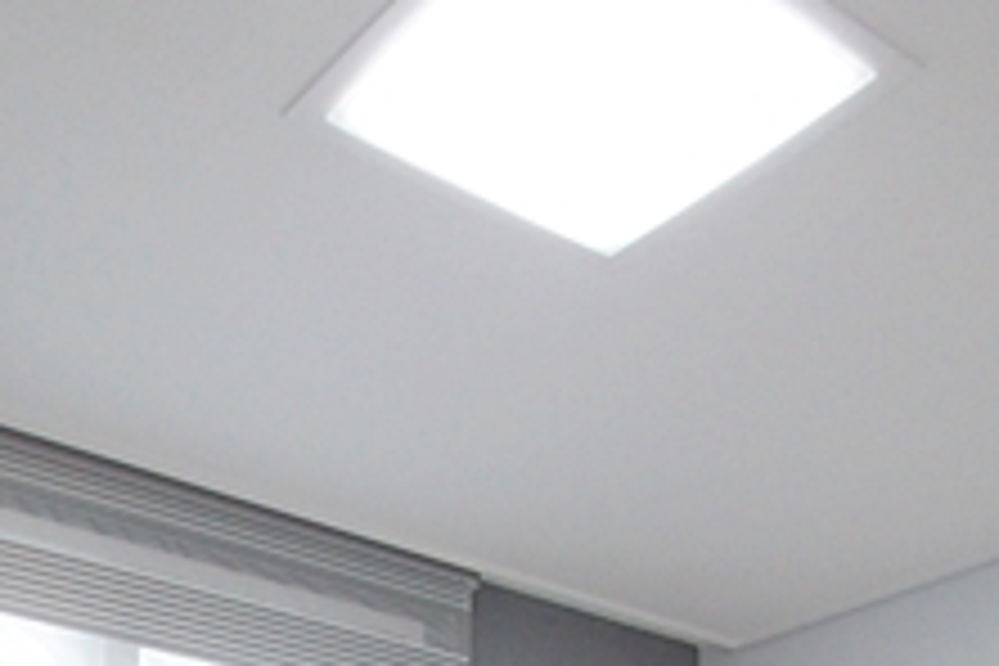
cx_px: 536
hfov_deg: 36.9
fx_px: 1498
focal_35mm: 54
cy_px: 1134
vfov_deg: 19.8
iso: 800
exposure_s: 1/125
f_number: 4
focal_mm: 10
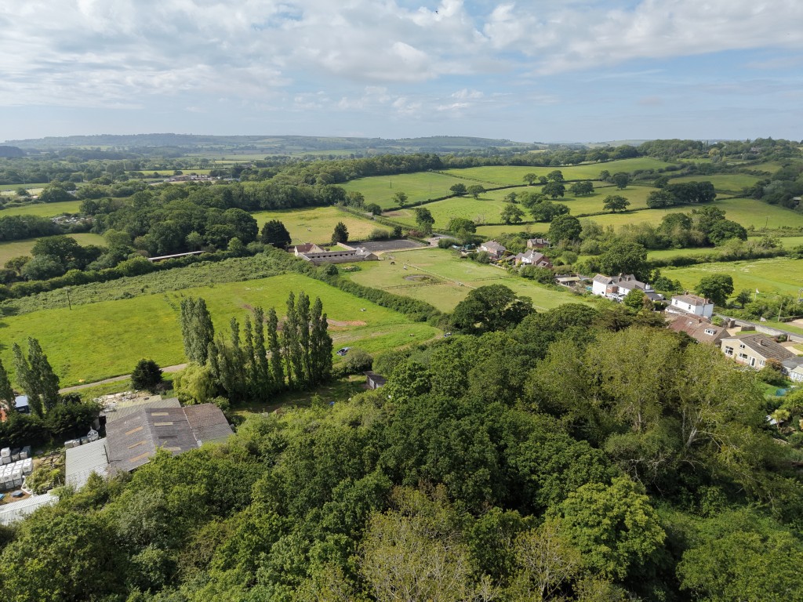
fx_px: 557
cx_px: 402
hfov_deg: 71.6
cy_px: 301
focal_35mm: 24
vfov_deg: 56.8
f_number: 1.8
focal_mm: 8.67
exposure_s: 1/6000
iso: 340
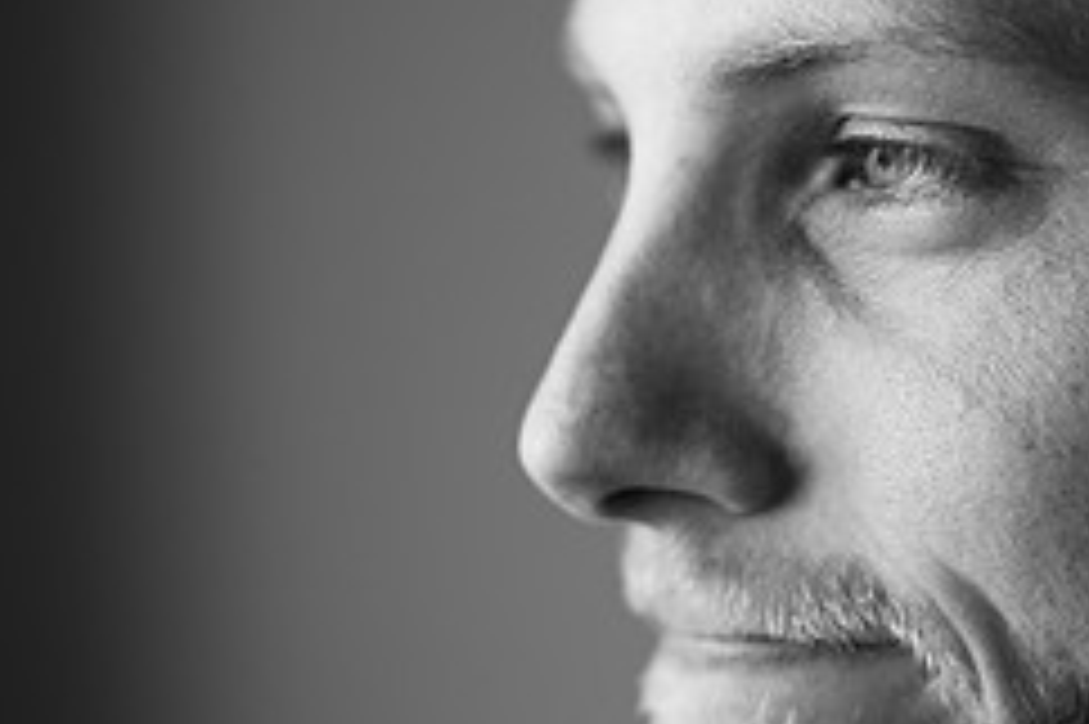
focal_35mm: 204
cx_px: 896
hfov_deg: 10.1
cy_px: 380
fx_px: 6167
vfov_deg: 6.7
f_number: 1.4
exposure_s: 1/500
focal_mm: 85
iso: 125
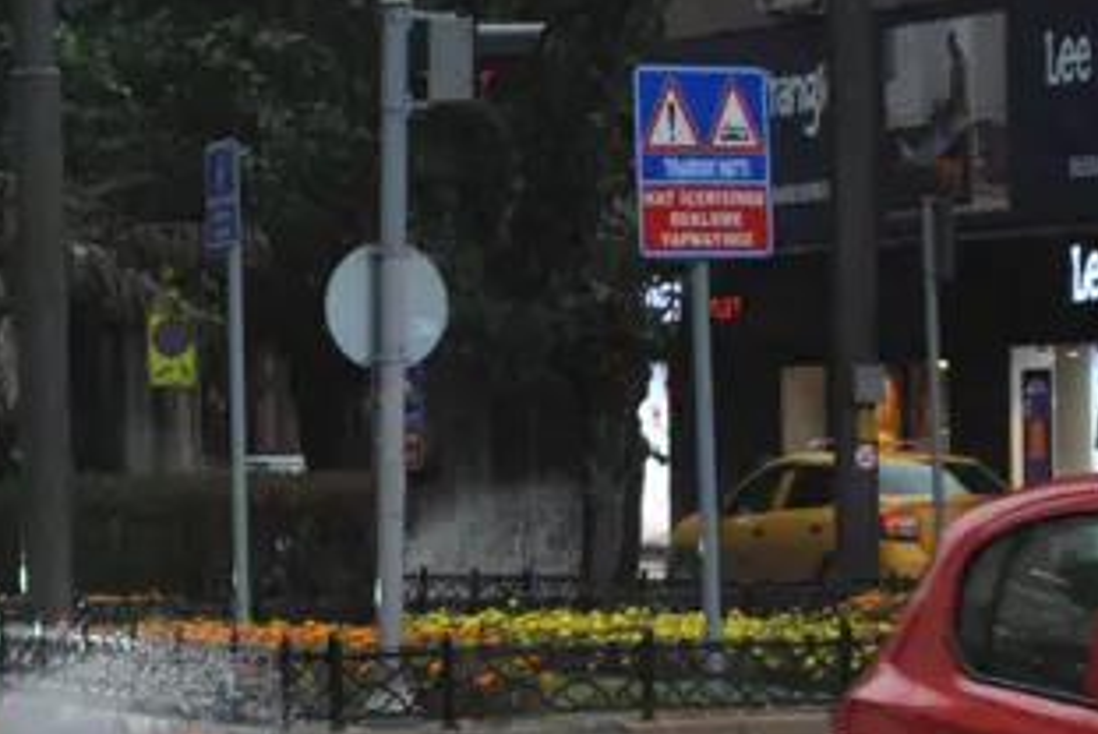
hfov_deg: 8.7
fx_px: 7126
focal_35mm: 233
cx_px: -166
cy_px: 630
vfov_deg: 5.9
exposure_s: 1/125
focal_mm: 55
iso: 200
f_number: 5.6
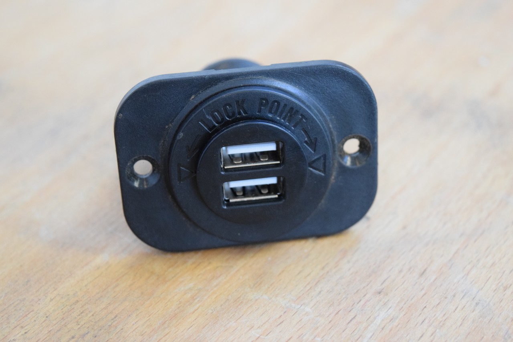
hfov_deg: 28.1
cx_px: 256
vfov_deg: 18.9
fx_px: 1026
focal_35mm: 72
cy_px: 171
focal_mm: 48
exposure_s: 1/100
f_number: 5.3
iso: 3200
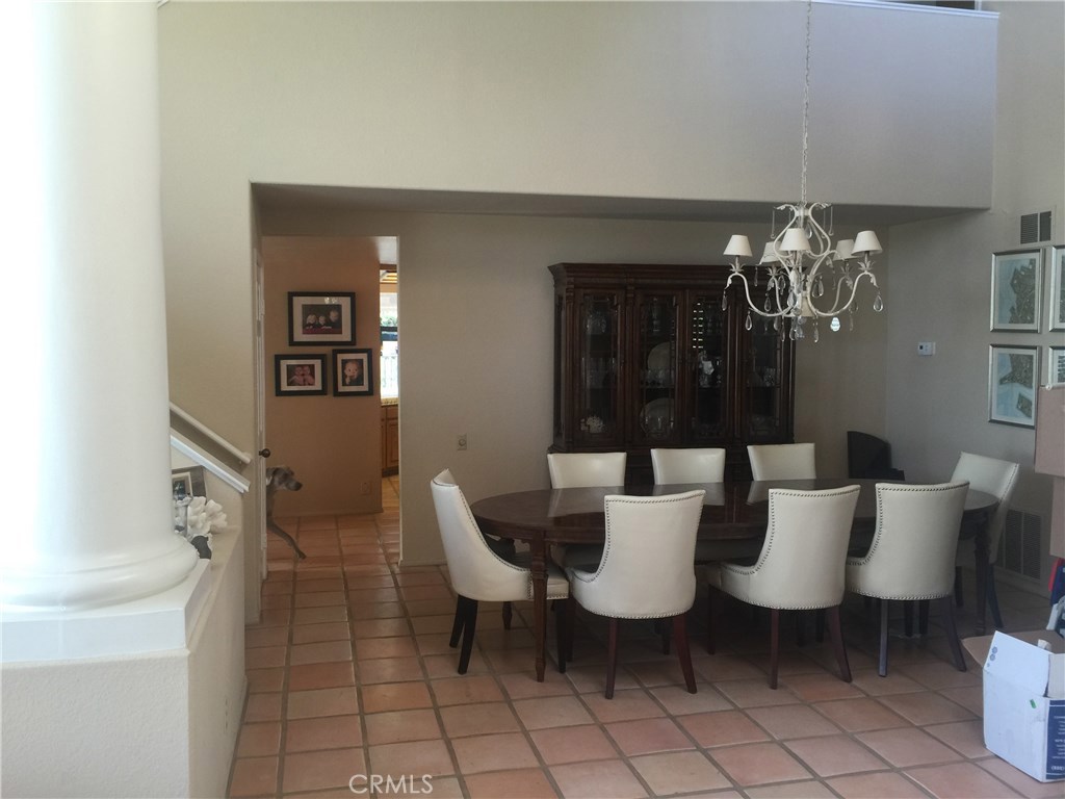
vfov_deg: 48.2
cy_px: 400
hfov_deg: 61.7
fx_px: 892
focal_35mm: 29
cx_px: 532
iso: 40
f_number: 2.2
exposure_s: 1/30
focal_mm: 4.15
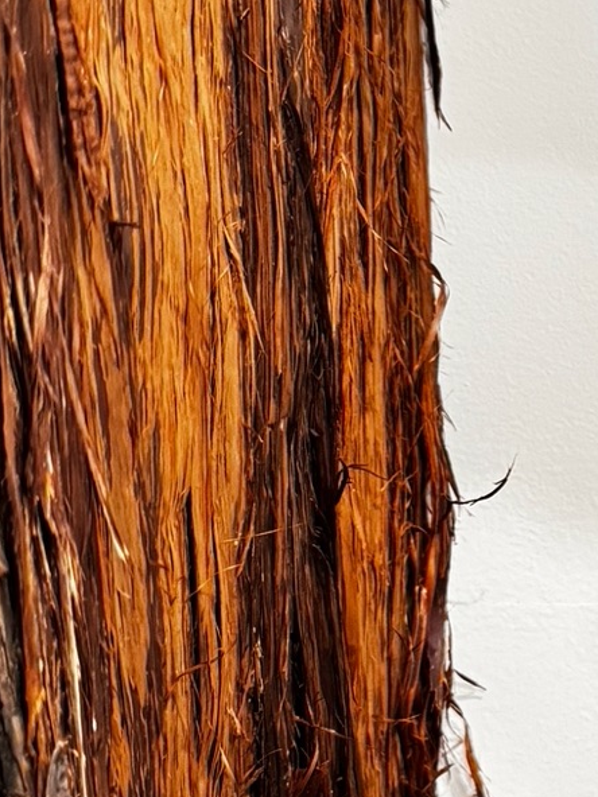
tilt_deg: -3.6
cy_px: 429
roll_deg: +1.2
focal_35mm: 83
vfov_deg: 23.6
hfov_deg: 16.2
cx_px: 902
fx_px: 1912
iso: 500
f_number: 1.78
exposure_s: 1/60
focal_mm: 6.76
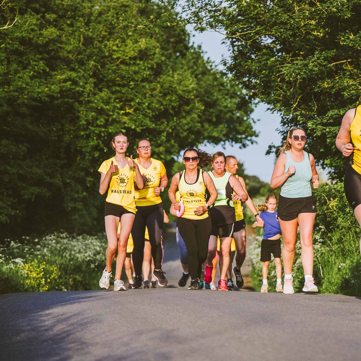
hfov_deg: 10.3
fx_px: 2006
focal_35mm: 170
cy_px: 181
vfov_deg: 10.3
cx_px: 266
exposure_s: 1/8000
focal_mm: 89
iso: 500
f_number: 2.8
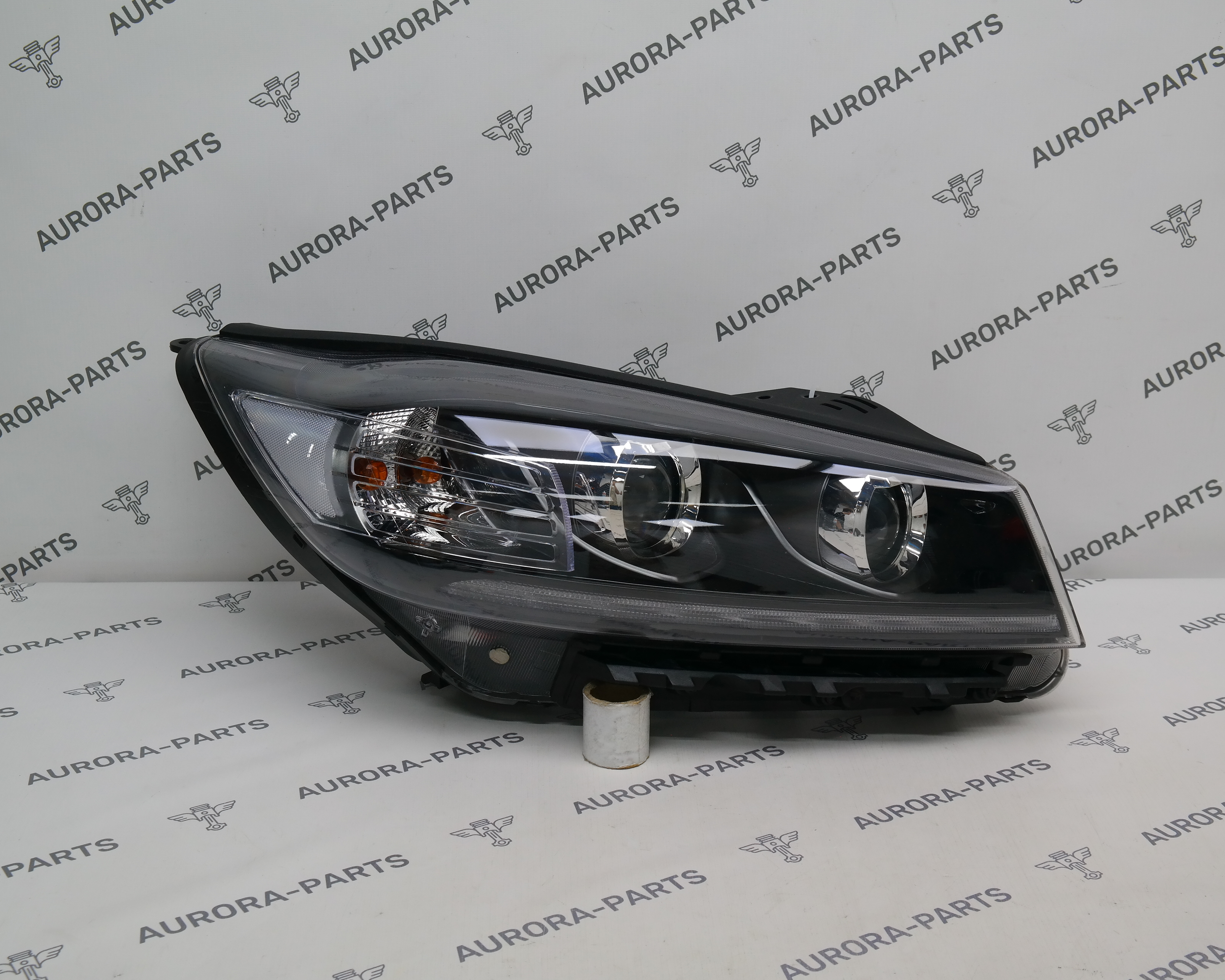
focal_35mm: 50
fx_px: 1813
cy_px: 489
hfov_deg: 37.3
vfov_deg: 30.3
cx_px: 626
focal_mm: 29
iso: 400
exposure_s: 1/50
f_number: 7.1
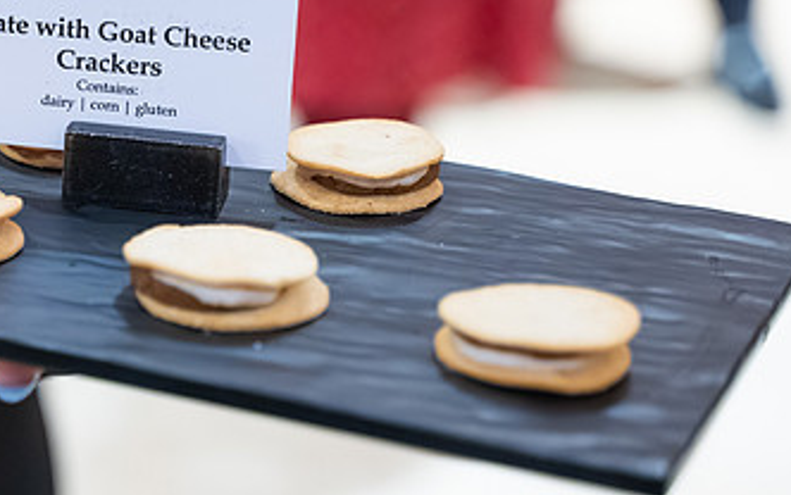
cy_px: 304
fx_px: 2804
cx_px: 72
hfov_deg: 15.9
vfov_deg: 10.1
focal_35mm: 130
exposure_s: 1/125
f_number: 3.2
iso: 6400
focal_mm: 68
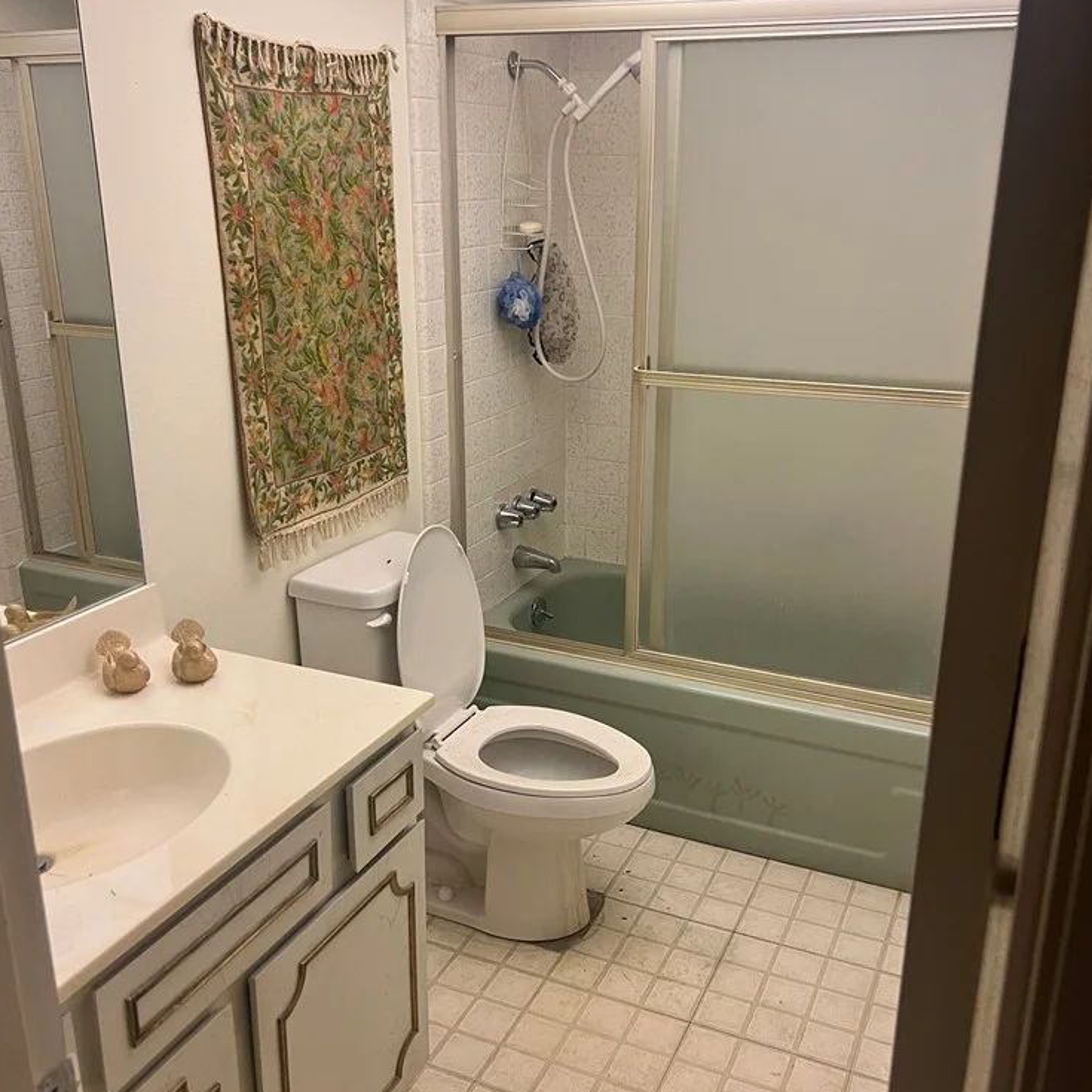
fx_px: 1142
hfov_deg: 51.1
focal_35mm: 32
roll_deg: -0.6
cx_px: 556
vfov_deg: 51.1
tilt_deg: -17.4
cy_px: 532
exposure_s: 1/60
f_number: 1.5
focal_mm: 5.7
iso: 80
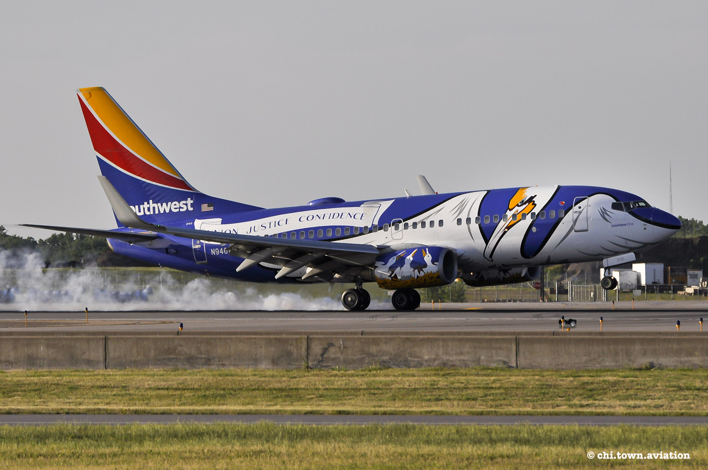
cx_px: 354
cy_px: 235
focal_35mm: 270
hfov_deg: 7.6
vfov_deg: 5.1
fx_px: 5303
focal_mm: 180
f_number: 5.6
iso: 200
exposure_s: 1/2500
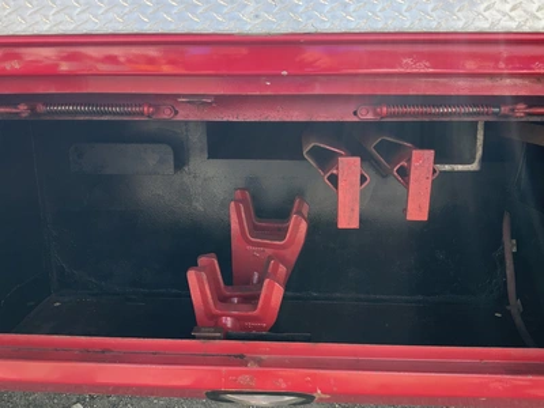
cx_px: 272
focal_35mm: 29
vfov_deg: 48.2
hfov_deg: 61.7
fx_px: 456
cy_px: 204
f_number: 1.8
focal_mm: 3
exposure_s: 1/219
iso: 25
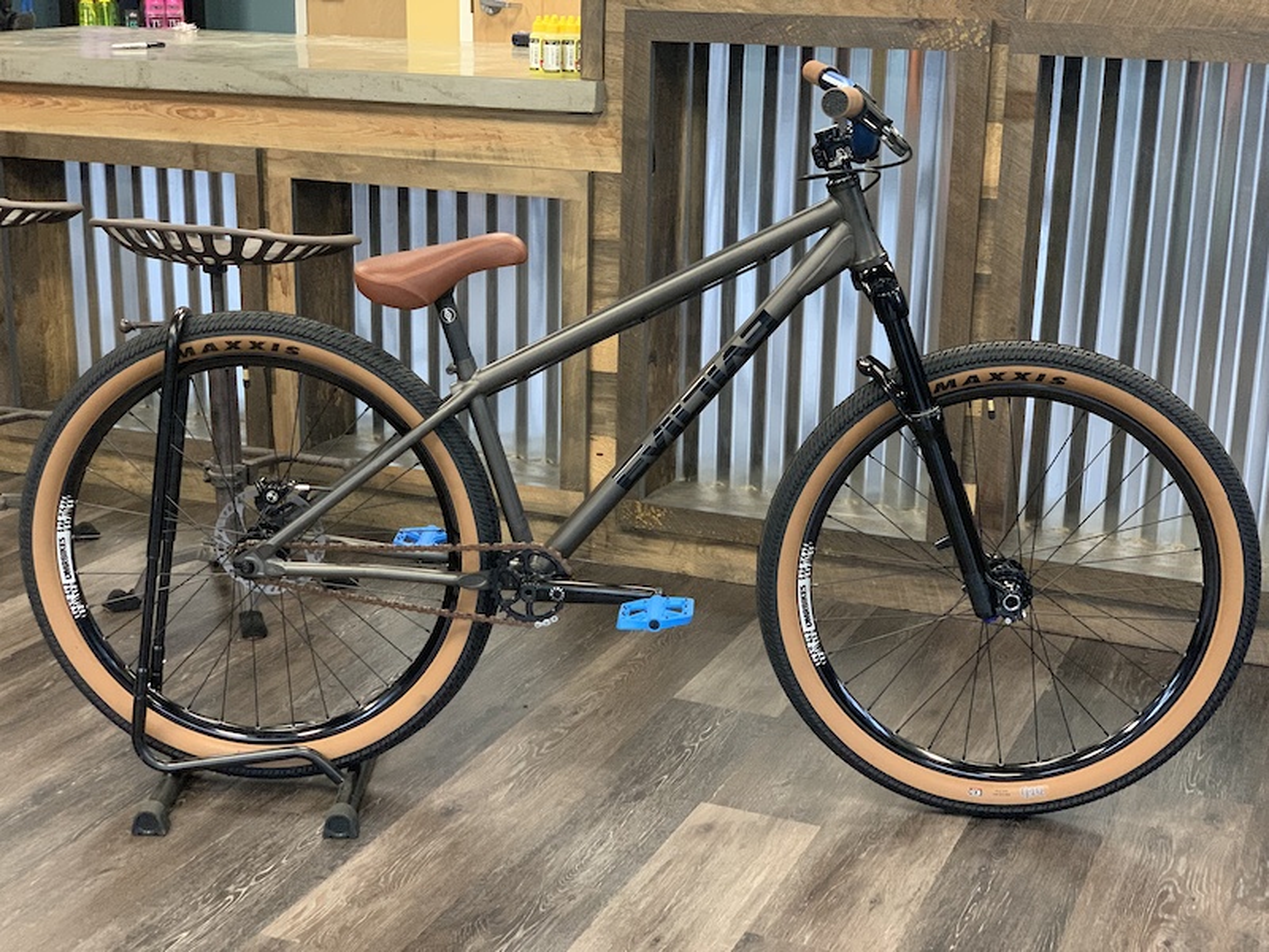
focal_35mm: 52
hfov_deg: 36.8
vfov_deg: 28.0
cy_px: 476
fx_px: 1906
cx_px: 634
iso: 400
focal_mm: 6
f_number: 2.4
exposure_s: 1/60
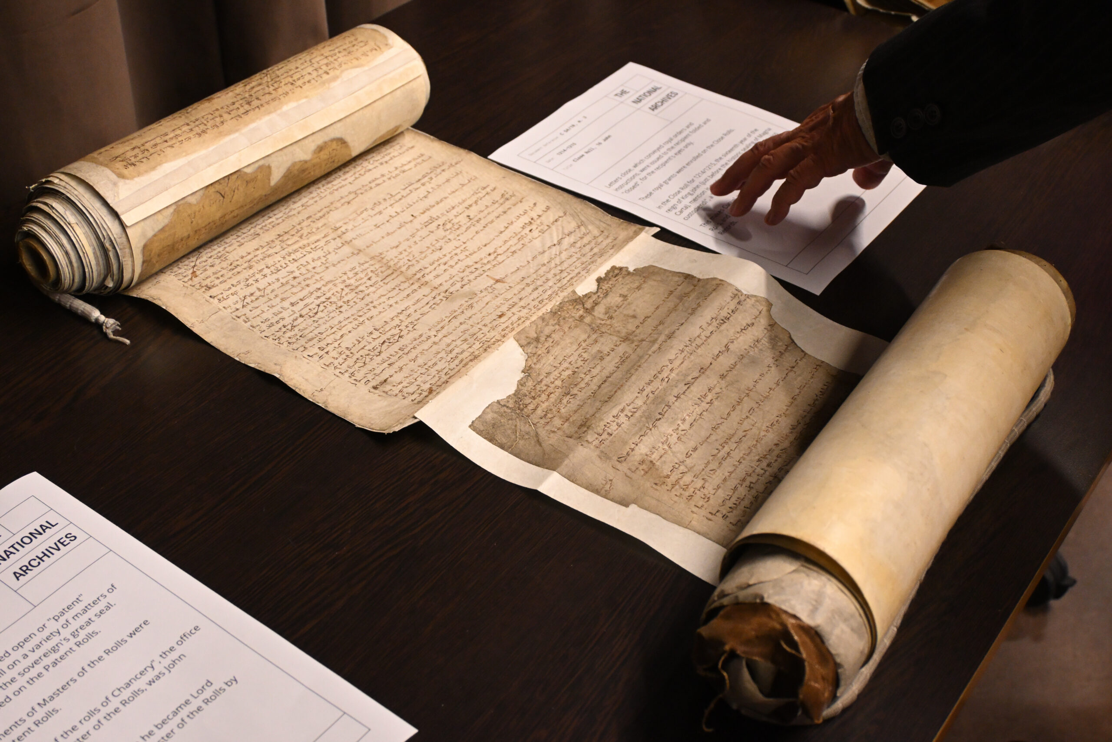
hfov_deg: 45.0
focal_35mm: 44
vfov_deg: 30.9
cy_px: 371
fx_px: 1344
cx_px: 556
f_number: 4.8
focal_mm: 29
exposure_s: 1/60
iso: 2500
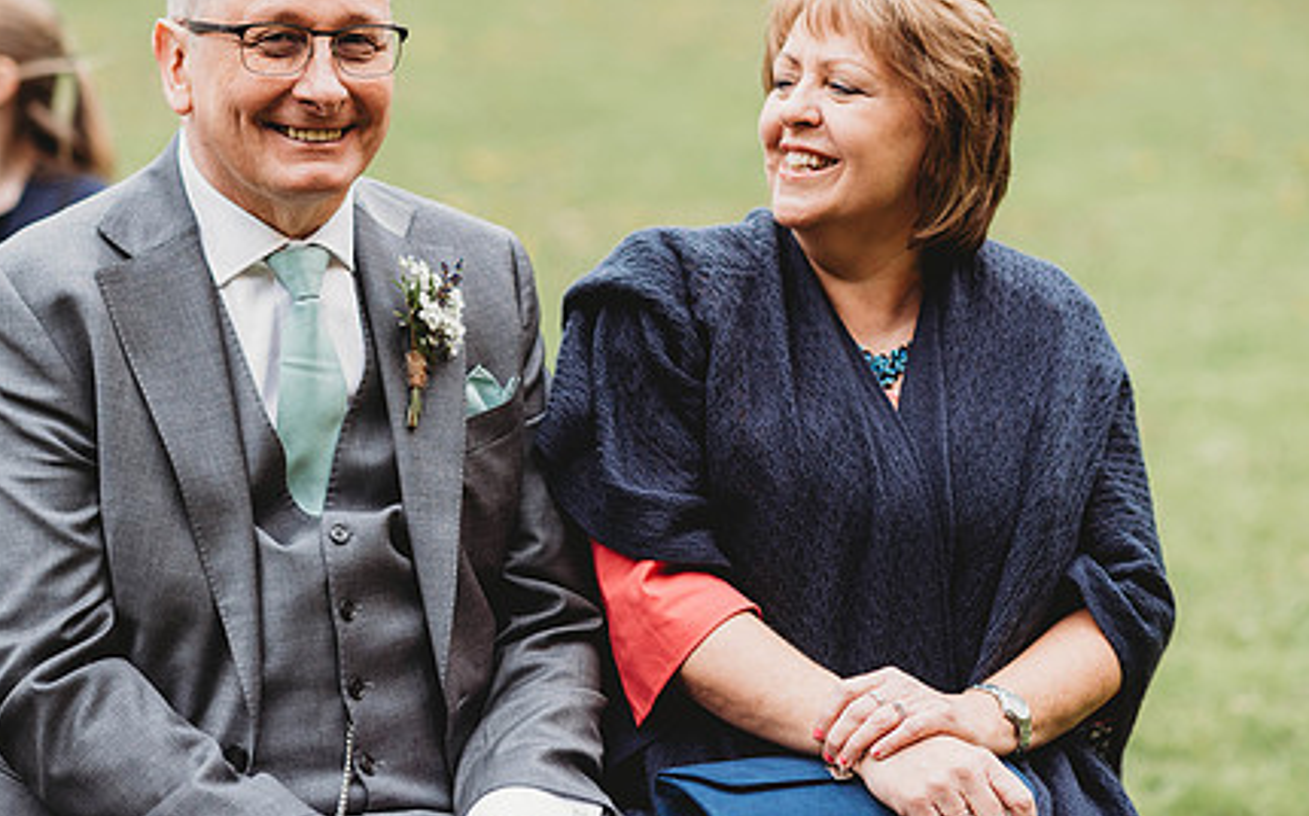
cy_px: 358
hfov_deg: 17.8
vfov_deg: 11.2
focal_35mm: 117
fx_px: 4171
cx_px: 639
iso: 200
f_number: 2.2
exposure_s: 1/1600
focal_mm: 85
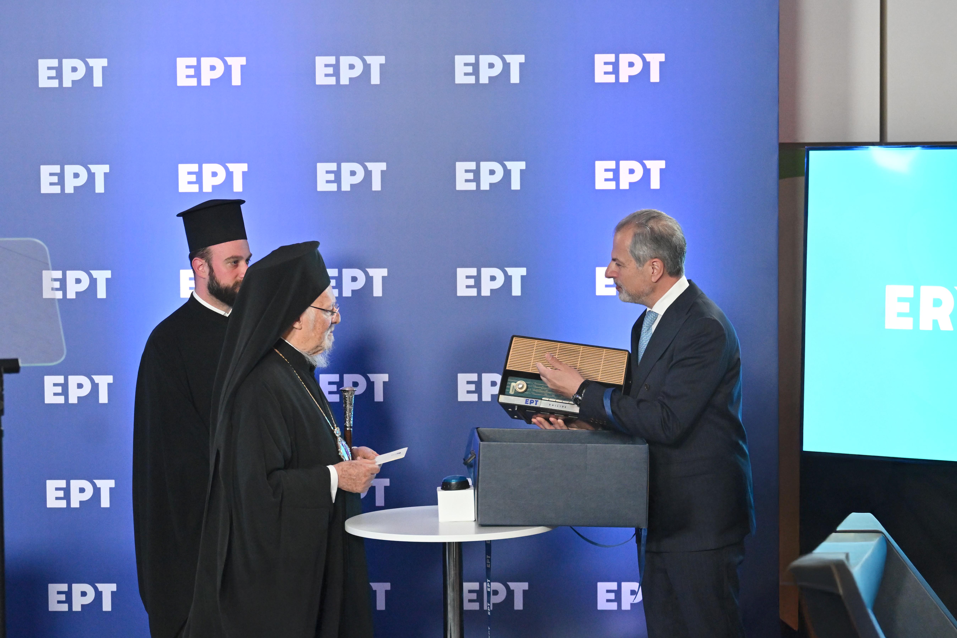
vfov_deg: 15.2
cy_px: 319
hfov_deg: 22.6
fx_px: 2392
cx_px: 478
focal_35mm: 90
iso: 3200
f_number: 3.5
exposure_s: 1/250
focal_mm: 60
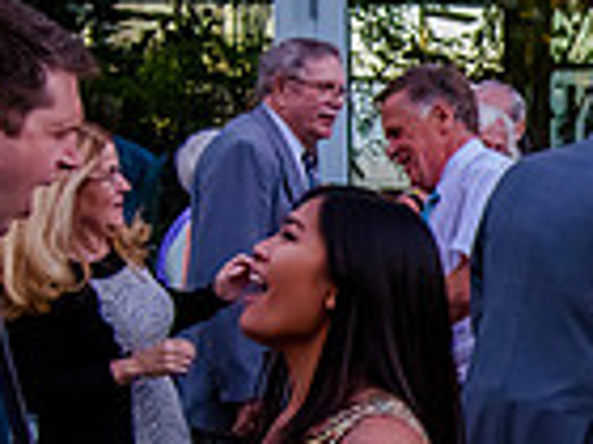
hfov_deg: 14.1
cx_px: 835
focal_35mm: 133
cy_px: 458
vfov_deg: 11.0
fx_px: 2278
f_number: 4
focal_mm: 32
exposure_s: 1/640
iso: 3200
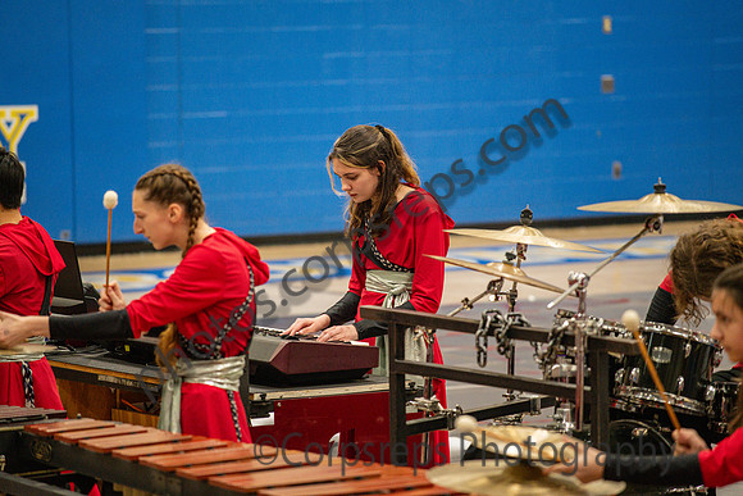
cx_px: 372
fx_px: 4129
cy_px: 248
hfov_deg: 10.3
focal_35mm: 200
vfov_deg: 6.9
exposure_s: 1/500
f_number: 4
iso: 3600
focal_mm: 200
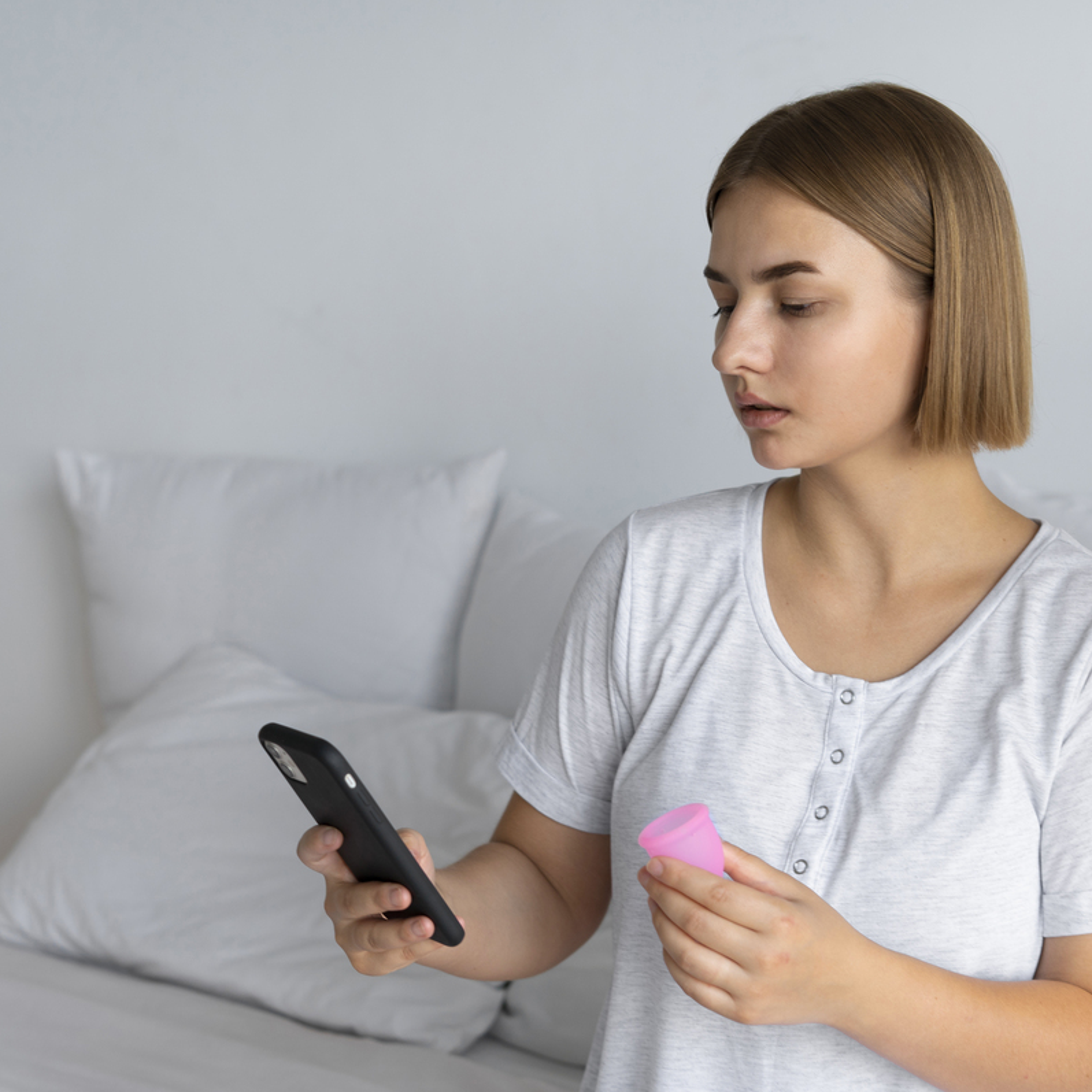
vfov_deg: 26.9
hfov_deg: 26.8
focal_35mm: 64
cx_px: 692
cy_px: 547
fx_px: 2284
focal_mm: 50
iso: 320
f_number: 3.5
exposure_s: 1/100
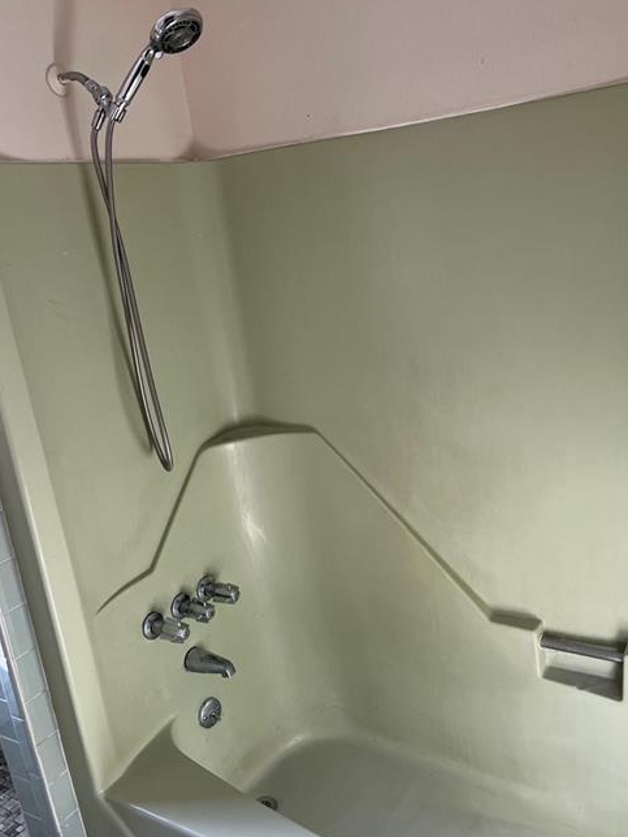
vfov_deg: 58.3
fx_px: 750
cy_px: 404
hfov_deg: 45.3
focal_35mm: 31
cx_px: 358
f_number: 1.6
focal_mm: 5.1
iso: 125
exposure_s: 1/121
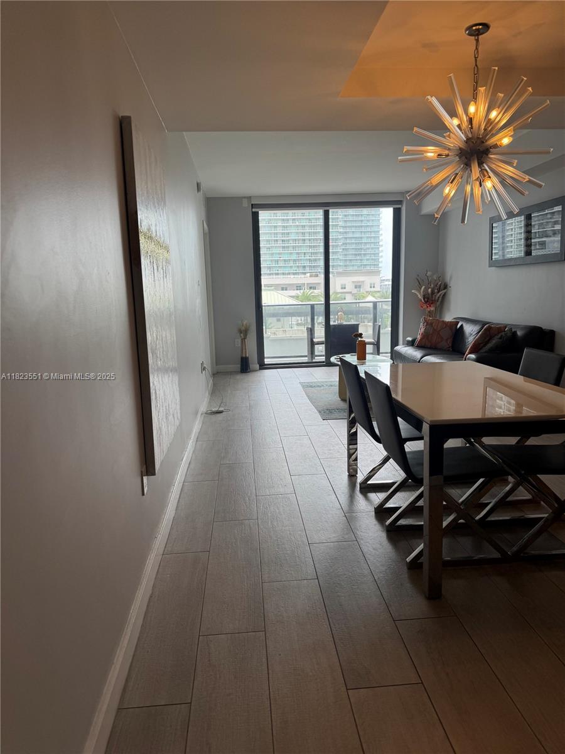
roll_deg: +1.9
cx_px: 282
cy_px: 377
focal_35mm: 24
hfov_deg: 56.8
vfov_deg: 71.6
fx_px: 522
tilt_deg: -9.1
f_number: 1.78
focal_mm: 6.76
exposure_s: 1/175
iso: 64
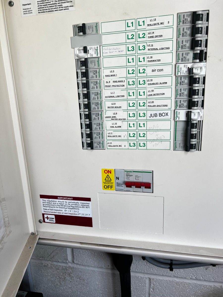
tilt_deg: -14.5
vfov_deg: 67.3
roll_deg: +1.8
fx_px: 223
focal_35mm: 26
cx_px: 112
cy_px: 148
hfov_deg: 53.1
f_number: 1.5
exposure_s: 1/100
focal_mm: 5.7
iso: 40
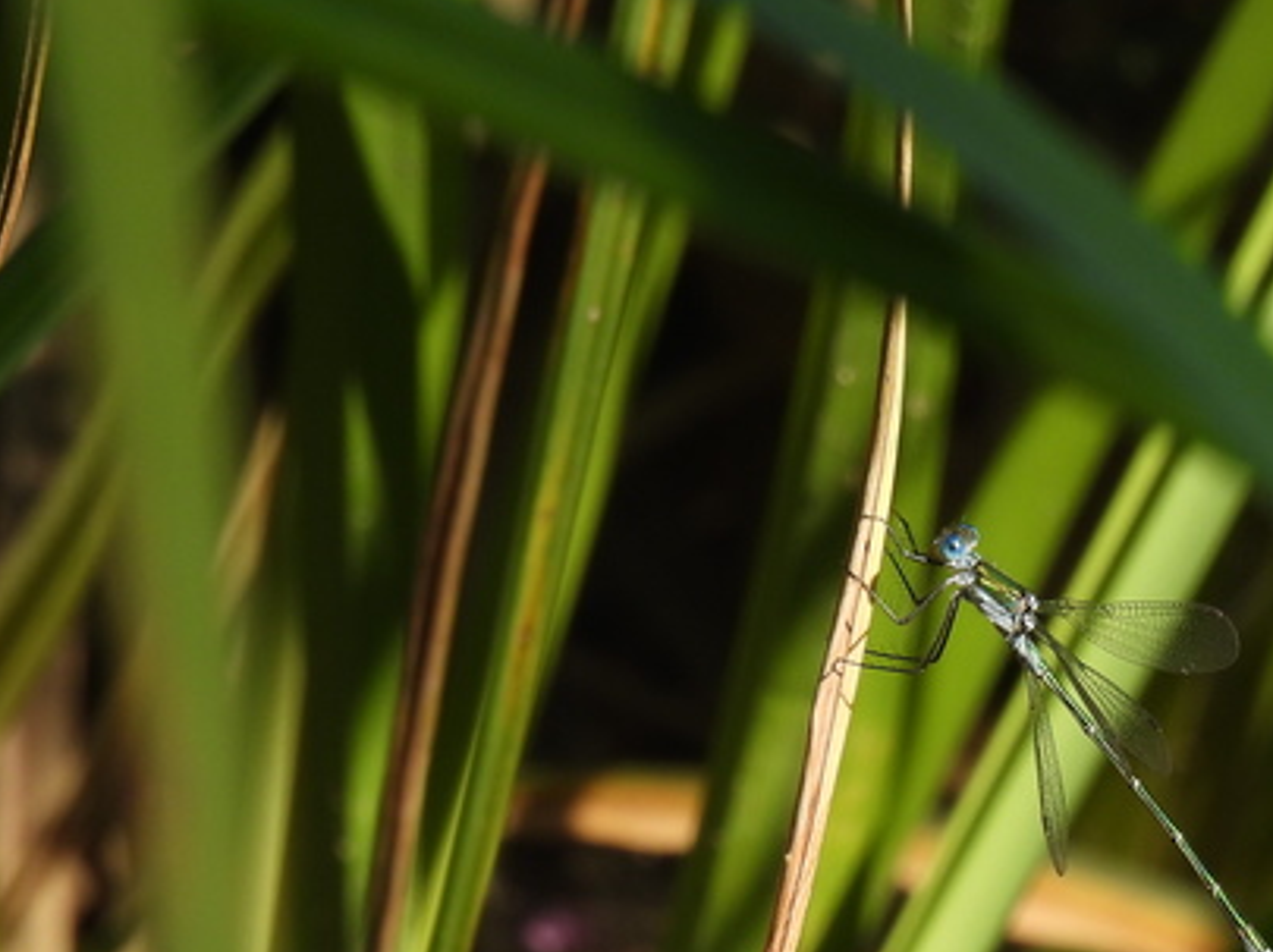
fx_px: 65842
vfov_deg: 0.8
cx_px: 979
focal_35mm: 1792
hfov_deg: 1.1
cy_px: 842
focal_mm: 152
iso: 100
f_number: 6.3
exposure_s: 1/250
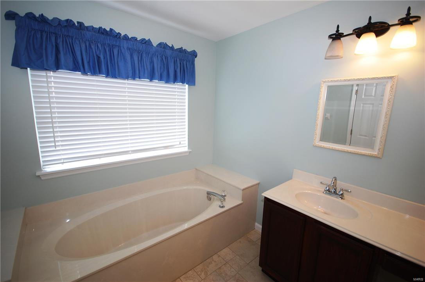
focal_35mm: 15
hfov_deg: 100.5
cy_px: 141
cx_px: 212
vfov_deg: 77.2
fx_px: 177
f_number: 4
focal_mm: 10
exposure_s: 1/60
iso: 200
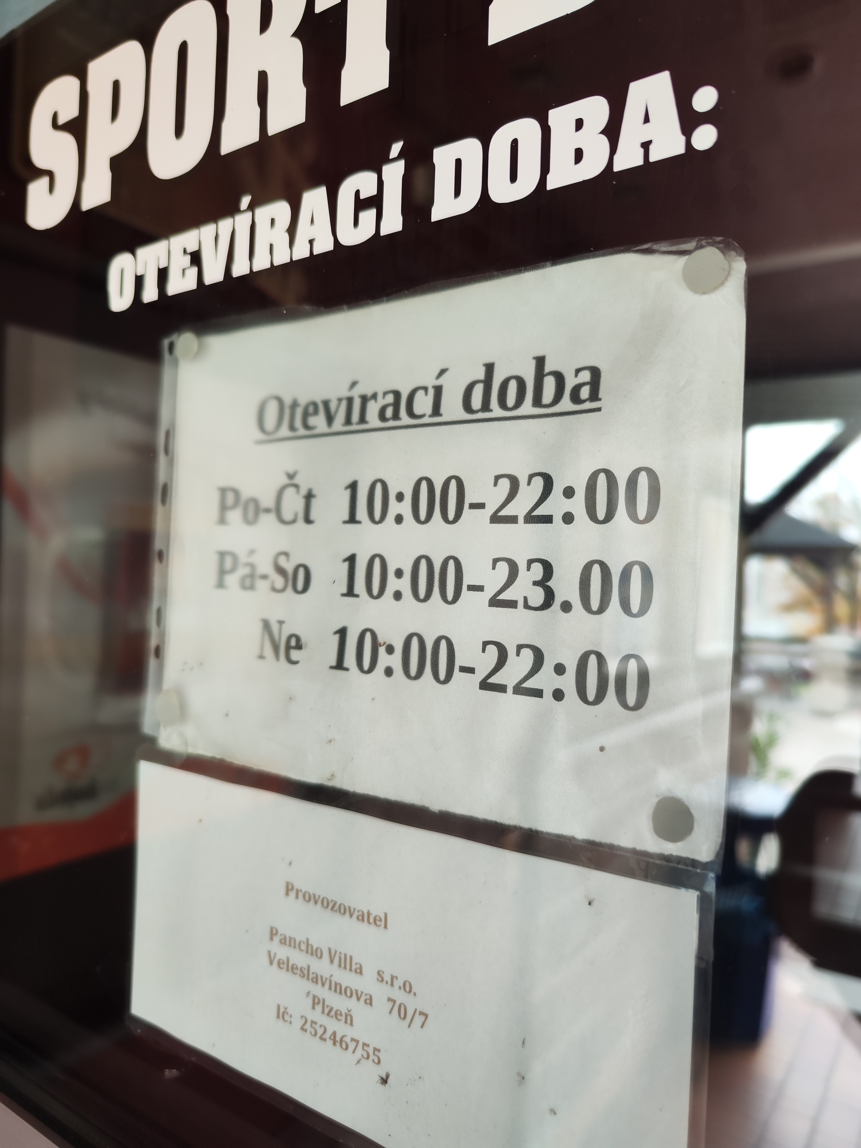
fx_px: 763
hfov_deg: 58.9
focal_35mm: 23
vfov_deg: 73.9
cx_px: 430
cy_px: 574
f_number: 1.69
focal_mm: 7.01
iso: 594
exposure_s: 1/100
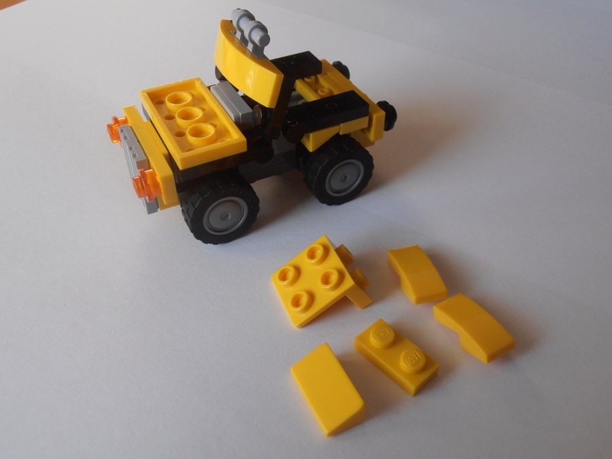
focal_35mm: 37
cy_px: 230
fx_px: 654
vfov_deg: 38.7
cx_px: 306
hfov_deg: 50.1
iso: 80
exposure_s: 1/40
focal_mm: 6.61
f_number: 3.9
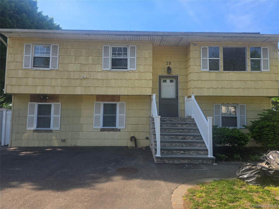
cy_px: 104
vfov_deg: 58.9
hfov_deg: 73.9
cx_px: 140
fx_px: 185
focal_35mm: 23
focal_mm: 6.3
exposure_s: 1/329
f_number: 1.7
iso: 12
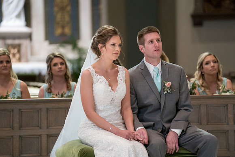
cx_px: 122
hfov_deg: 10.2
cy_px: 76
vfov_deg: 6.8
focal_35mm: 201
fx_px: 1313
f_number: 2.8
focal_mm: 191
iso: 2000
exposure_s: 1/200
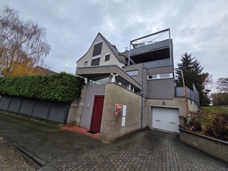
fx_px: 86
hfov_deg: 106.2
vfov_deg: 89.9
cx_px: 114
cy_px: 86
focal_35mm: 13
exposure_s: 1/927
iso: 50
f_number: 2.2
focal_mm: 2.2
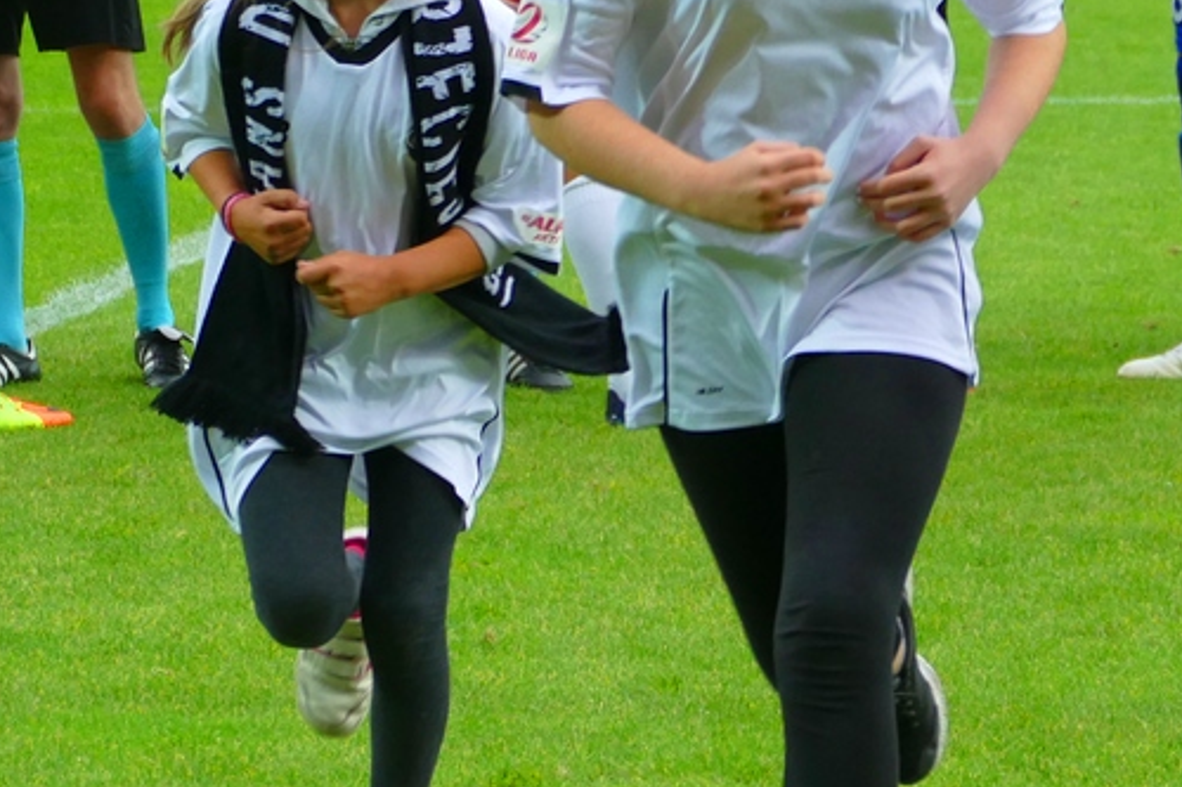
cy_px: 46
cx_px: 1213
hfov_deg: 6.4
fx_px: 10503
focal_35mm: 320
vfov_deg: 4.3
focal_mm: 50.69
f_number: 3.9
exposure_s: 1/500
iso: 400
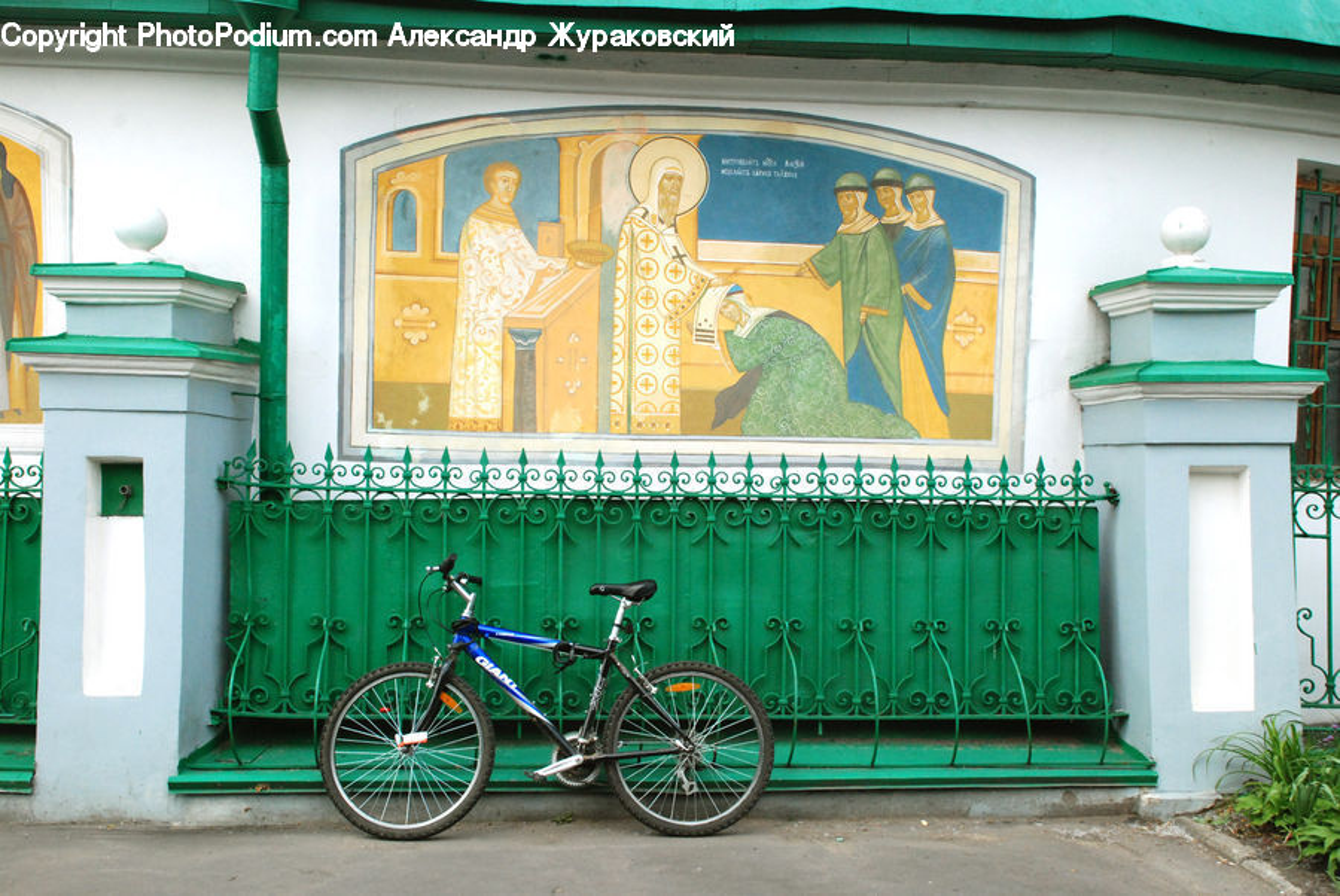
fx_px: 1732
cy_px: 448
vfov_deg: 29.0
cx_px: 670
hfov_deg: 42.3
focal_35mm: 46
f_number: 11
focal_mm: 31
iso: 1000
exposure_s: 1/500
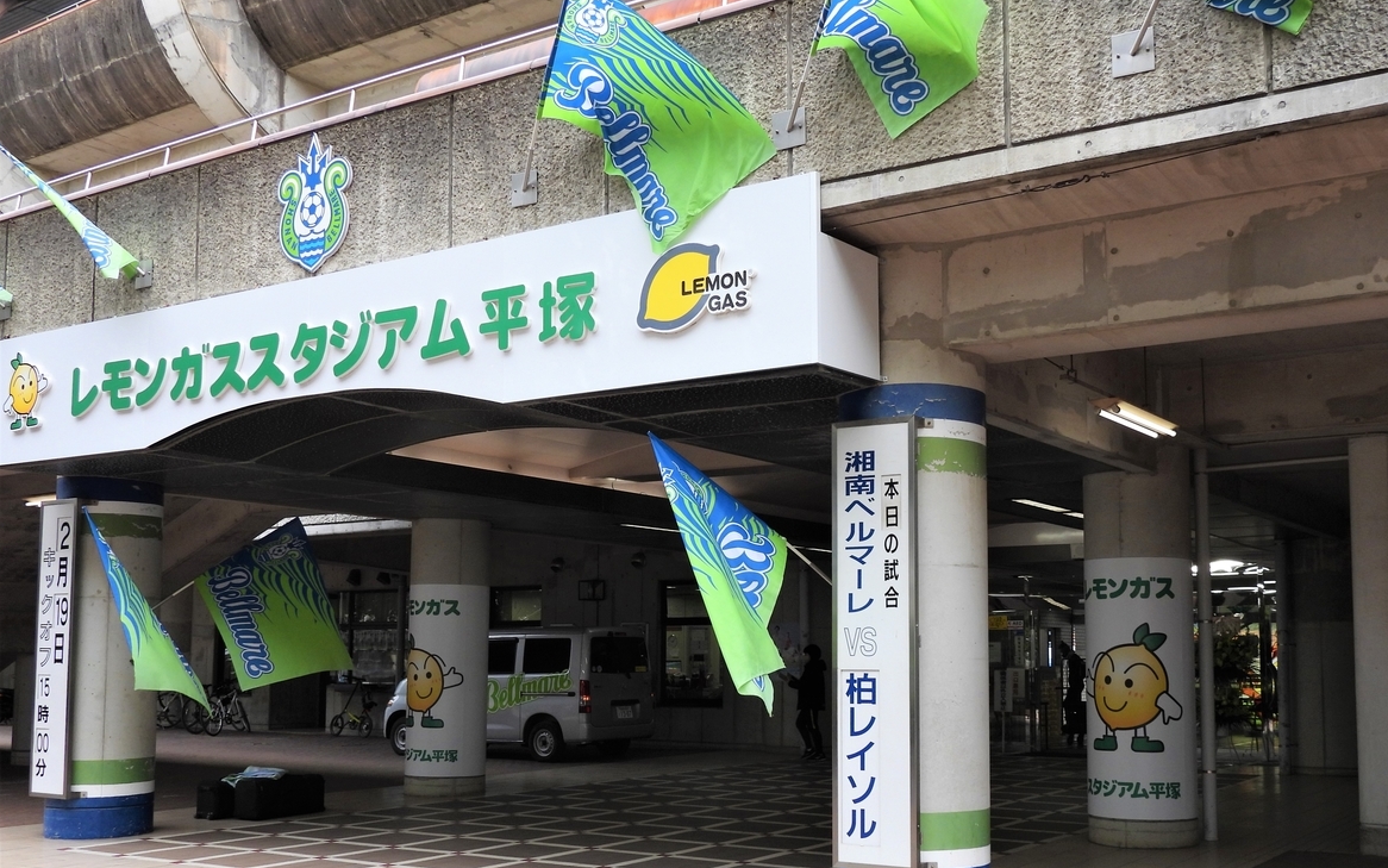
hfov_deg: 54.0
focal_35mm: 36
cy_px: 486
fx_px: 1362
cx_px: 713
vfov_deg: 35.3
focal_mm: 5.9
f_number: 3.2
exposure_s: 1/200
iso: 100
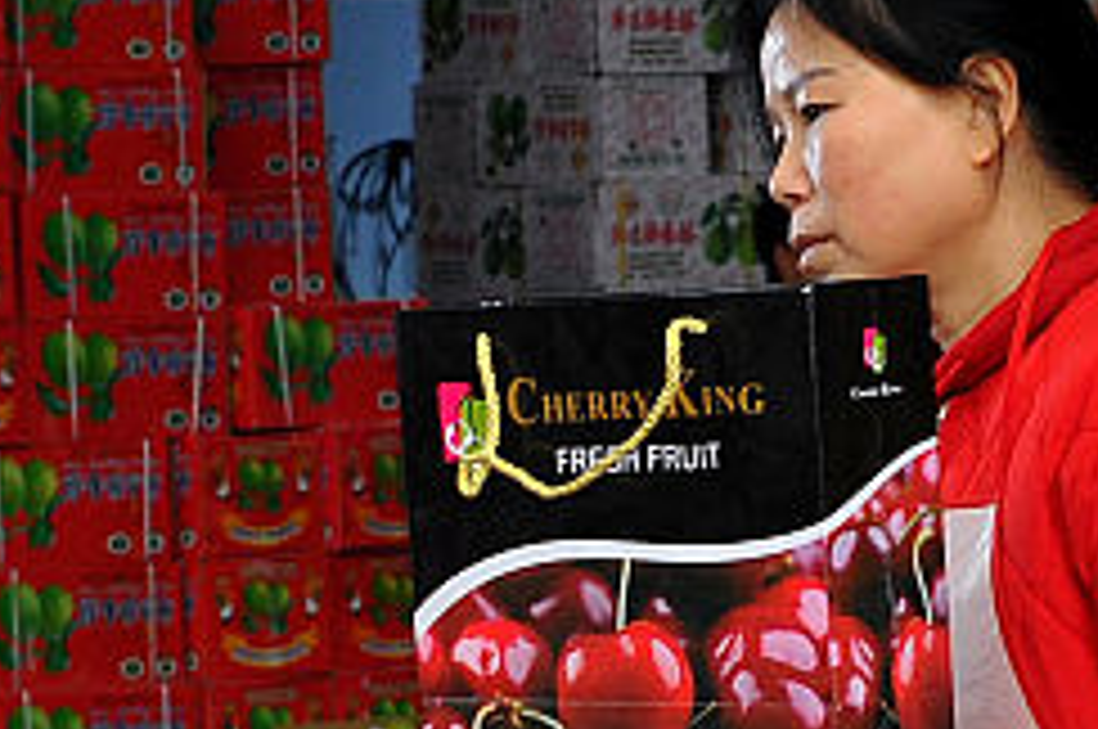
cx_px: 432
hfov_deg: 10.5
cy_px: 1138
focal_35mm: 197
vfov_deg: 6.8
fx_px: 6000
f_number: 6.3
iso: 1000
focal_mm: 40
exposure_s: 1/30
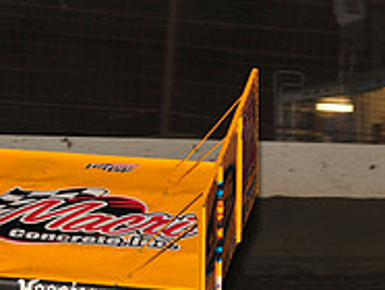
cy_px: 344
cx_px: -35
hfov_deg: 6.3
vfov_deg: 4.7
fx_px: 3497
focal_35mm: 314
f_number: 6.3
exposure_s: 1/320
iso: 800
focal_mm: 105
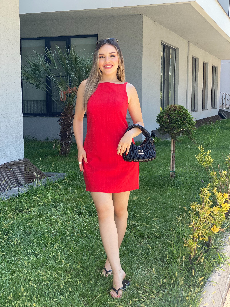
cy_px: 154
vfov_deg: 36.8
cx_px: 115
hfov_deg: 28.0
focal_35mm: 52
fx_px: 461
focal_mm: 6
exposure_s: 1/243
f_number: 2
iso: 20
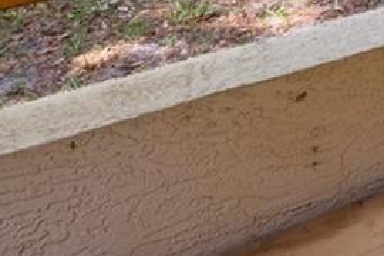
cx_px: 990
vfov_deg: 13.4
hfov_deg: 13.9
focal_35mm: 77
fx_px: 821
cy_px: -343
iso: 100
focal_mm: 13
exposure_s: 1/3
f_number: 11
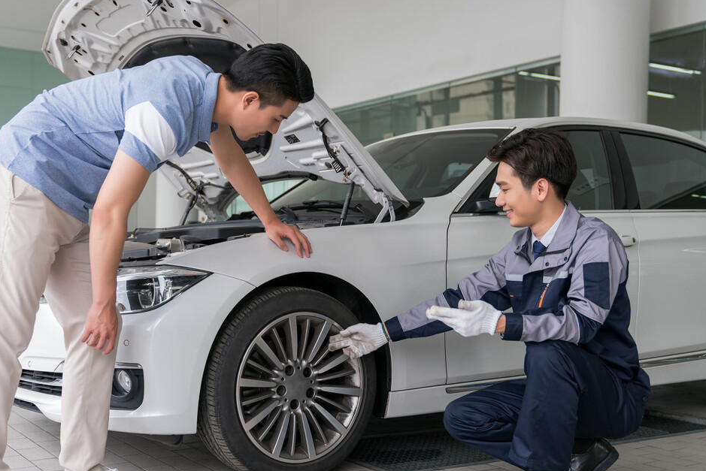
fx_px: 902
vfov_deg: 29.2
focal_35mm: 46
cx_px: 299
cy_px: 275
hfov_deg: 42.6
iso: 200
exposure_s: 1/320
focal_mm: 36
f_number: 2.8
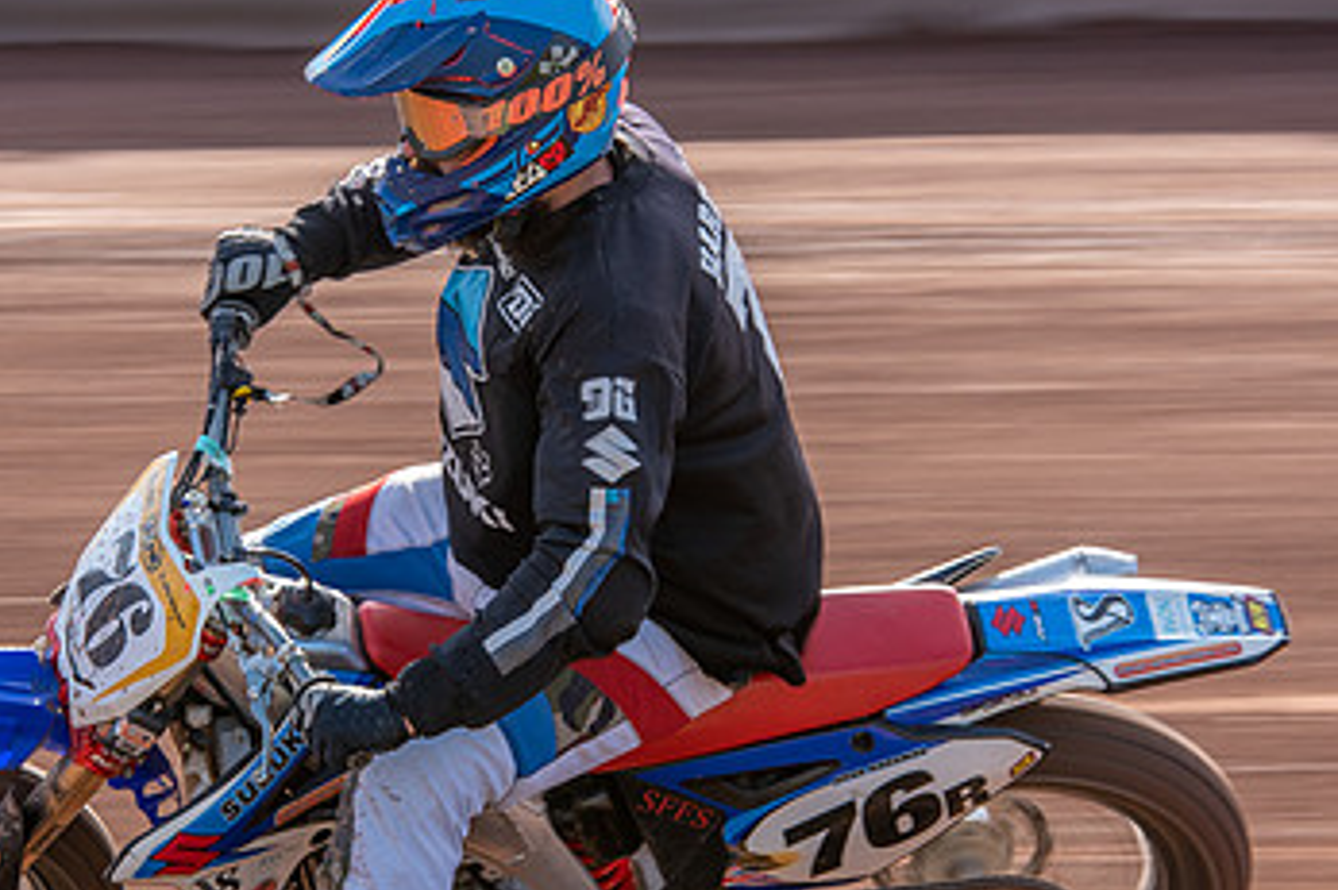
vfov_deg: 4.9
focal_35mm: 282
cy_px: 549
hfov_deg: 7.3
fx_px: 10476
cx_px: 506
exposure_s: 1/100
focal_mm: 140
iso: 160
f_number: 8
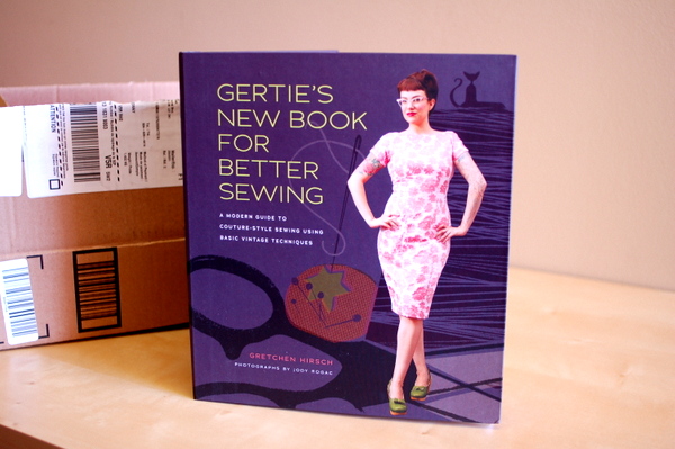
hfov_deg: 46.4
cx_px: 338
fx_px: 787
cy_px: 224
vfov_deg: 31.8
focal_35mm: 42
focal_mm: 28
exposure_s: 1/30
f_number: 2.8
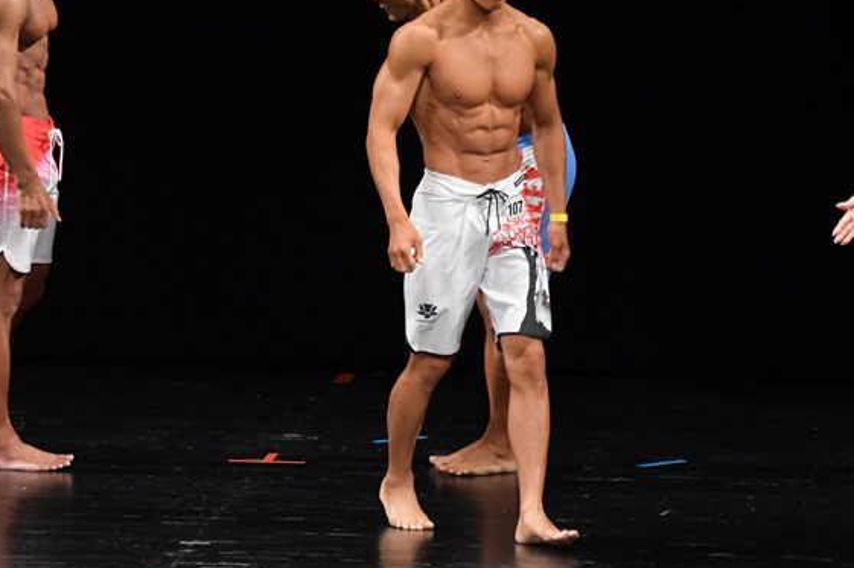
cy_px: 224
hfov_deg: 5.2
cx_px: 275
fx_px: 9338
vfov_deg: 3.5
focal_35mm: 394
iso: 3200
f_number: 5.6
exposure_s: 1/400
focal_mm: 190
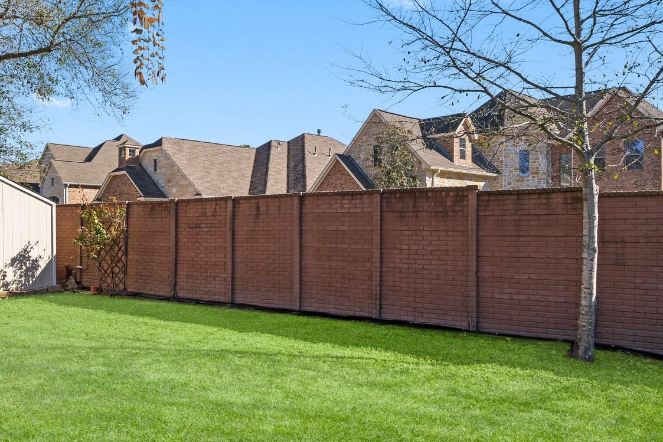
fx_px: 571
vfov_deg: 42.3
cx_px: 255
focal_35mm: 31
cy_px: 223
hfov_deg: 59.6
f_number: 7.1
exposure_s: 1/1600
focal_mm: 17
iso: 640
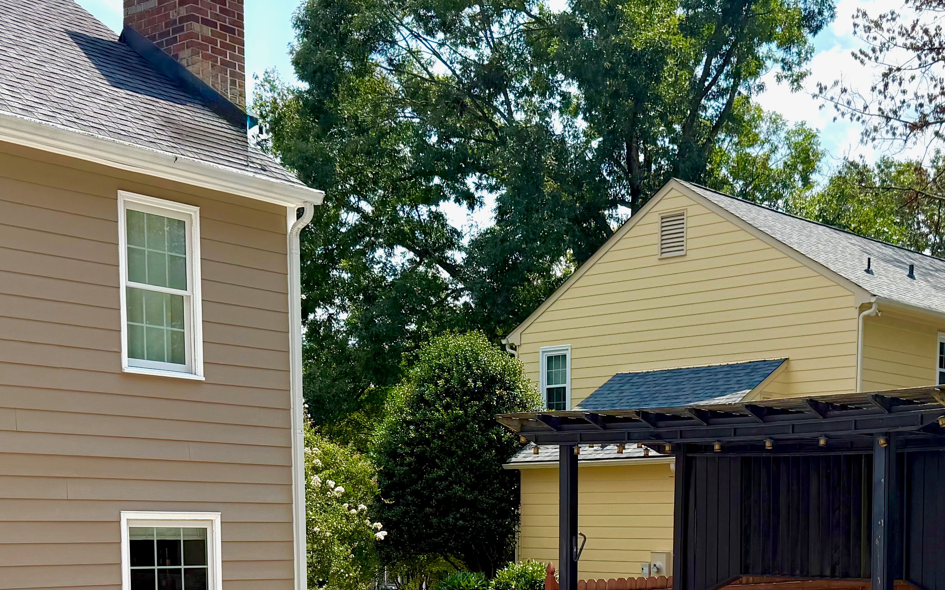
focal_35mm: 55
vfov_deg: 22.4
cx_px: 621
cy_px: 628
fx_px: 1416
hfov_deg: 36.6
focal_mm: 6.76
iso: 80
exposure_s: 1/5319
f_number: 1.78
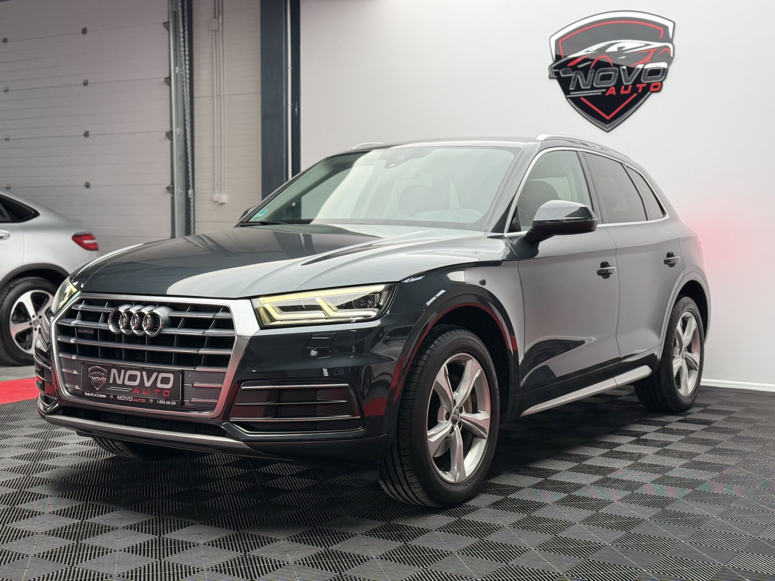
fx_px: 1075
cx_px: 388
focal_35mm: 48
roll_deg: -0.7
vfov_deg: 30.3
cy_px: 290
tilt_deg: -3.3
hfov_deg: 39.7
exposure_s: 1/95
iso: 64
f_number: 1.78
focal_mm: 6.76
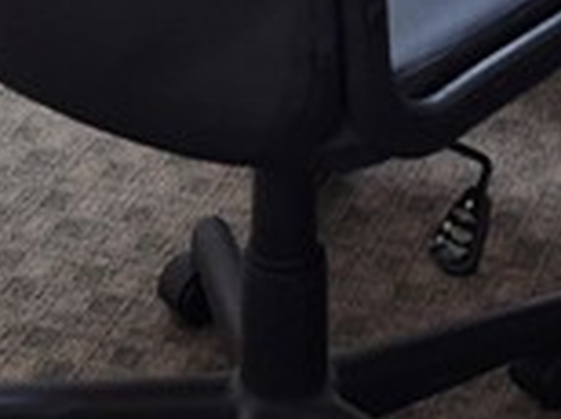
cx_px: 390
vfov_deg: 8.1
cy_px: -889
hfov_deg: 12.9
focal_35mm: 153
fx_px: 2476
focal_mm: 5.4
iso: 50
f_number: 1.8
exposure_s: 1/120
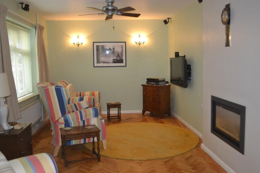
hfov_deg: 57.2
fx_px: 238
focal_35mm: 33
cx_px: 130
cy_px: 86
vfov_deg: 40.0
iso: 800
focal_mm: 22
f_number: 3.8
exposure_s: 1/30
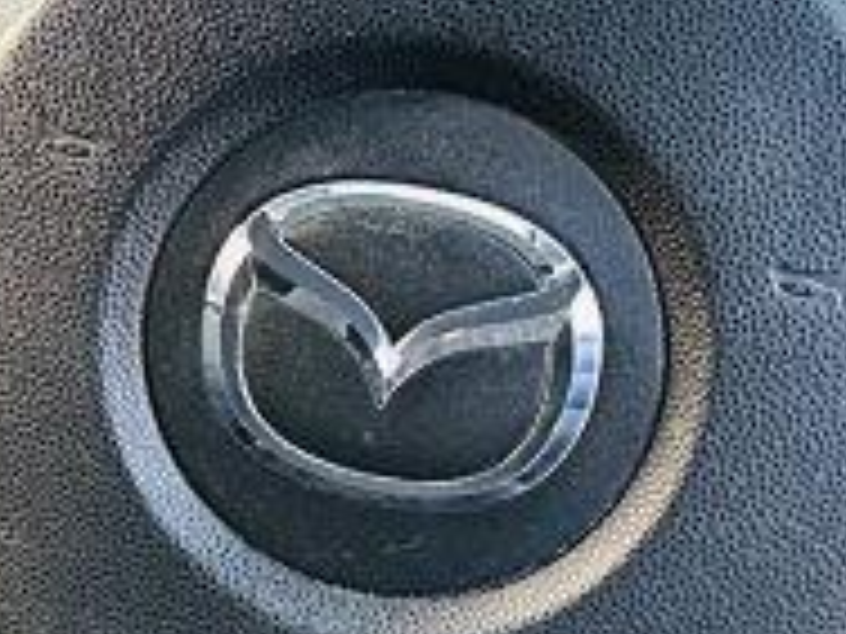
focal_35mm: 153
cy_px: 427
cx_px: -320
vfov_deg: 9.7
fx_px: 3739
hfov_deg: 12.4
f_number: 1.78
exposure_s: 1/60
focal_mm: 6.86
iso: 800
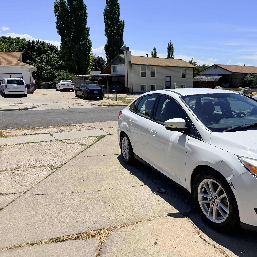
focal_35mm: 29
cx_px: 173
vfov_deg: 55.6
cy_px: 131
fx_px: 244
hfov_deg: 54.4
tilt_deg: -13.1
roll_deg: -1.7
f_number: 1.78
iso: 80
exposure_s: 1/9091
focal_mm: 6.76
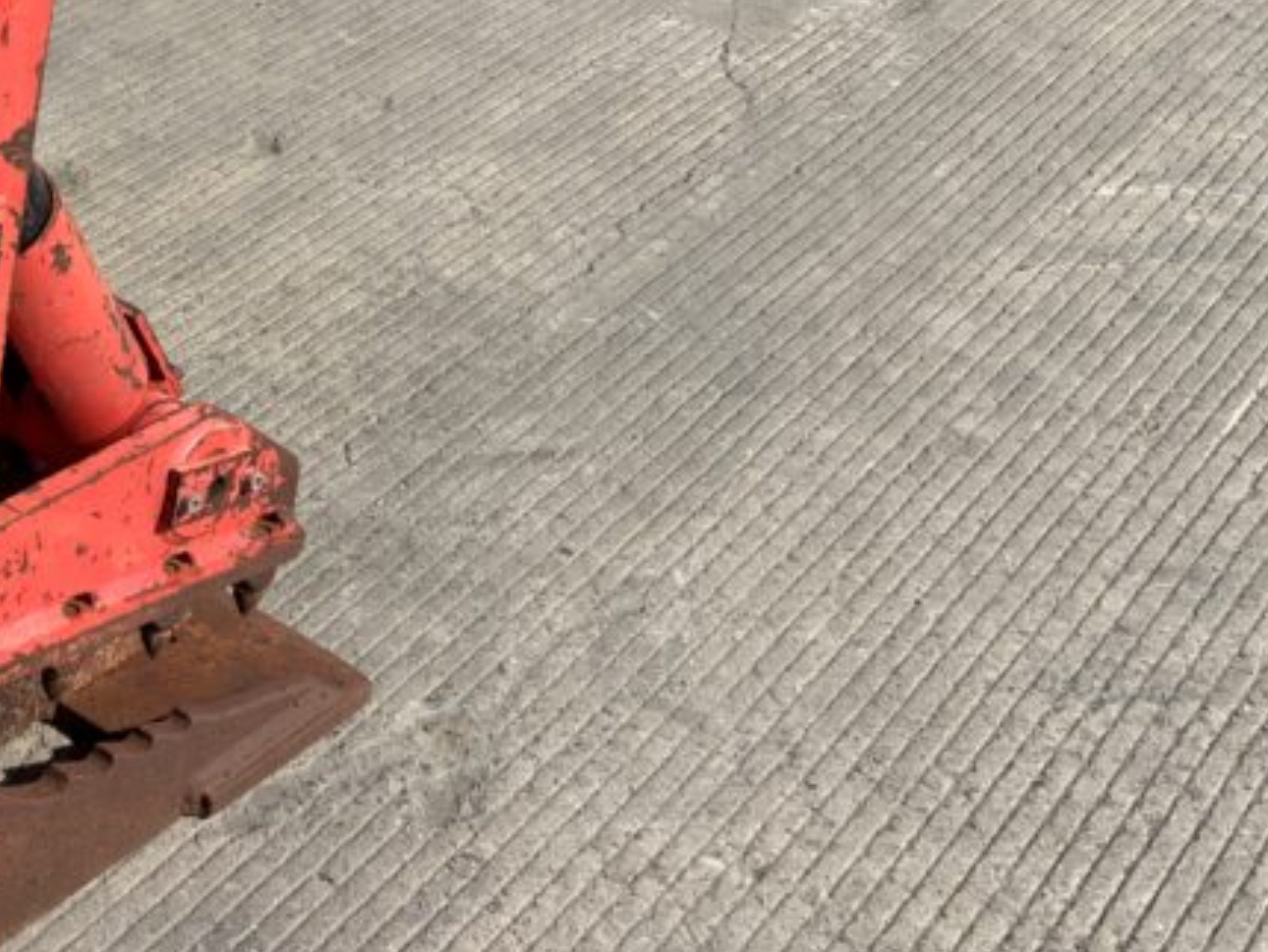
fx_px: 2529
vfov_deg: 21.2
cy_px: 307
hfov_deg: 27.0
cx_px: 97
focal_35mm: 69
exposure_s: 1/1490
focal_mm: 3
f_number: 1.8
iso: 16
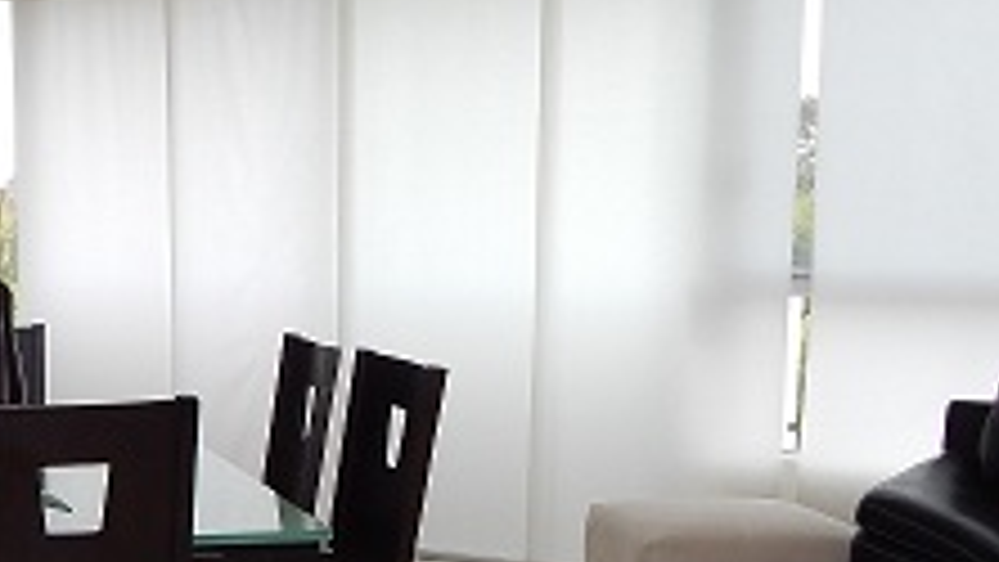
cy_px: 468
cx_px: 68
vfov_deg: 18.3
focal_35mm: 65
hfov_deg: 30.7
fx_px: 1722
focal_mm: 4
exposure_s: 1/160
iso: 125
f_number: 3
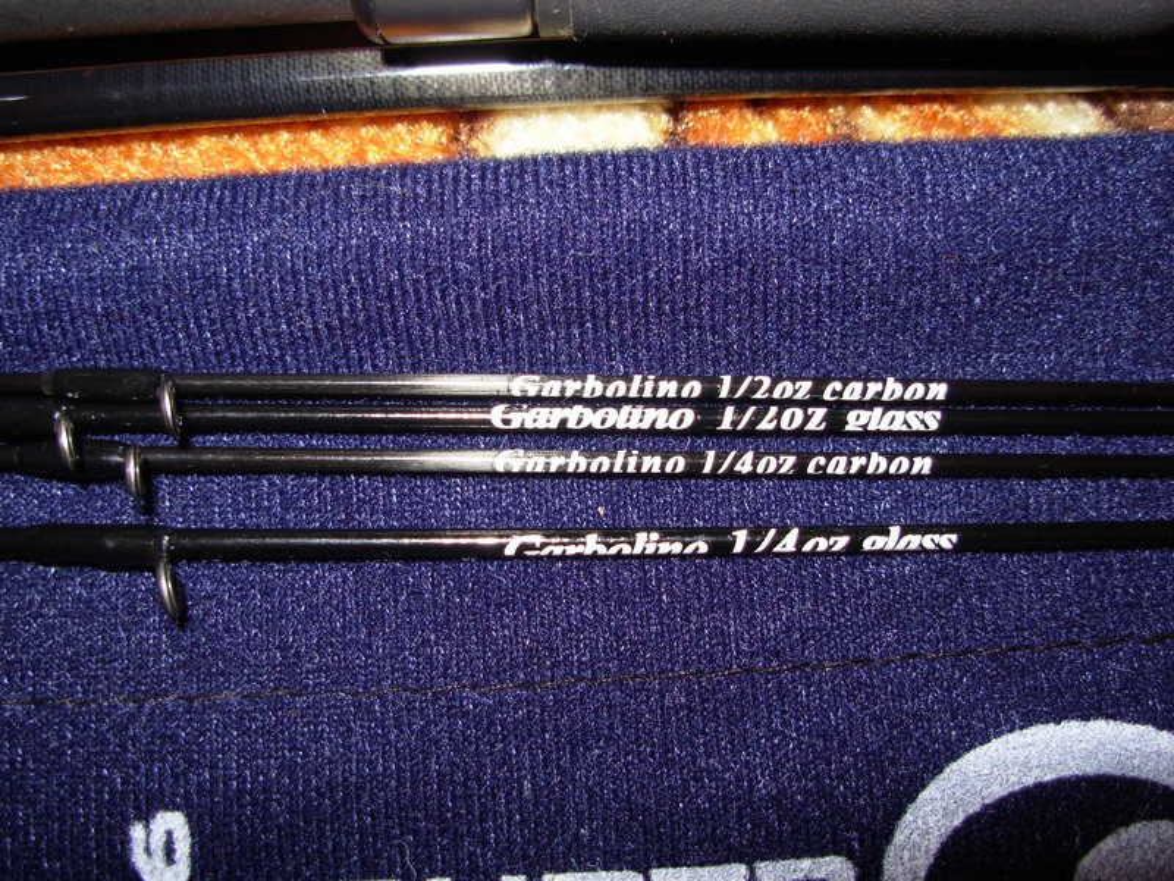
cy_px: 440
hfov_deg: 49.0
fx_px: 1289
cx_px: 587
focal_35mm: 38
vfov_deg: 37.7
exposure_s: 1/32
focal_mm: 6.3
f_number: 2.9
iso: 50
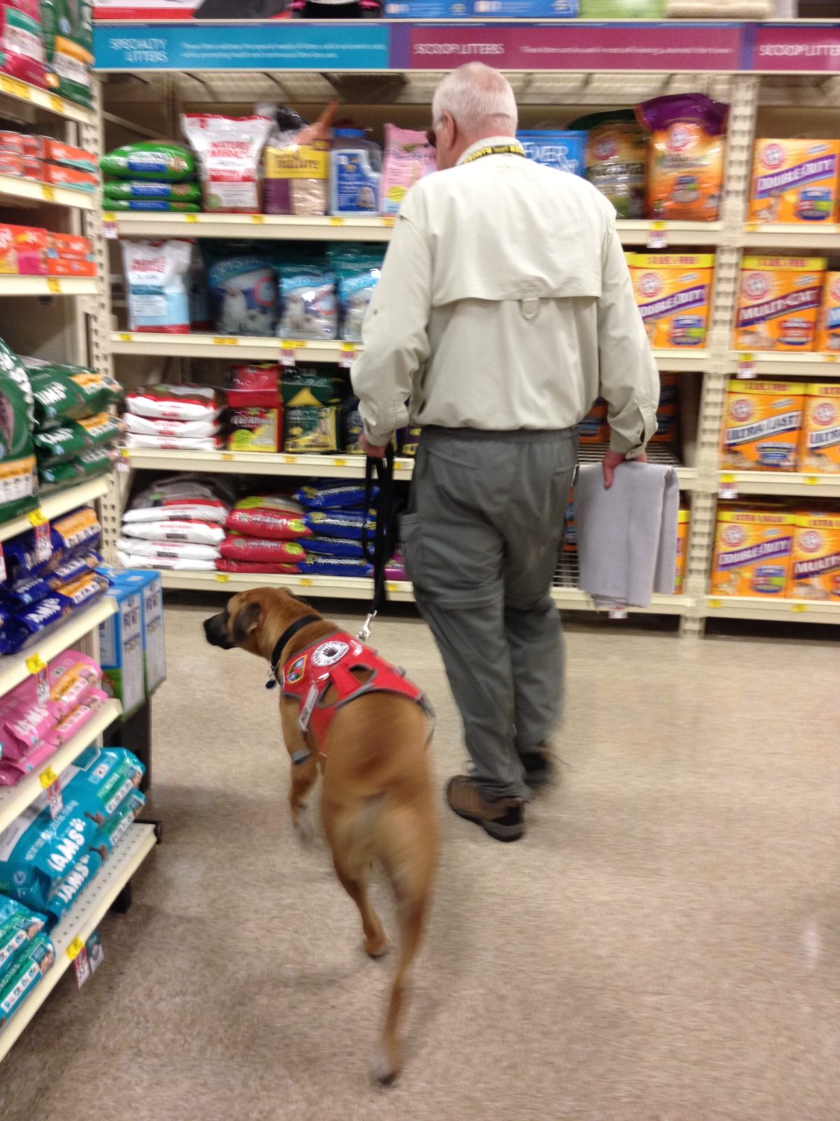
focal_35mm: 35
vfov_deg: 52.6
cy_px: 560
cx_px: 420
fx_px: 1132
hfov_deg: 40.7
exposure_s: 1/20
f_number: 2.4
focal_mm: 4.28
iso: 125
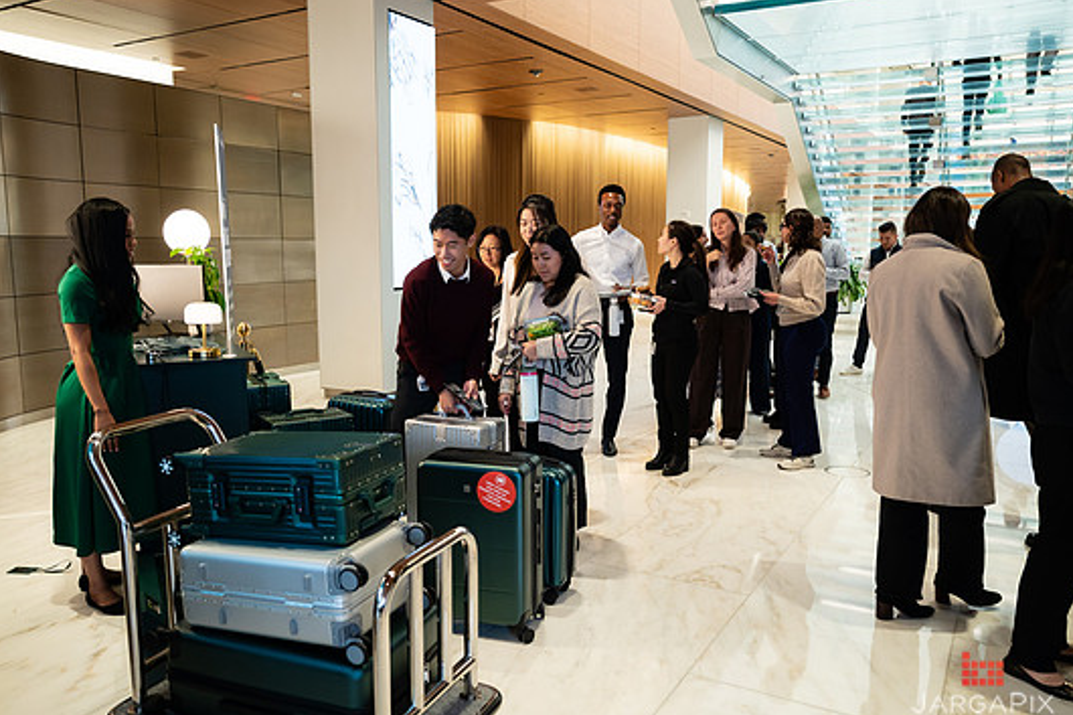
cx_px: 513
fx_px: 864
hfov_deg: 63.6
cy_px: 363
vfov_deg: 44.9
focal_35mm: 29
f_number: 3.2
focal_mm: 26
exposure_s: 1/200
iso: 1250
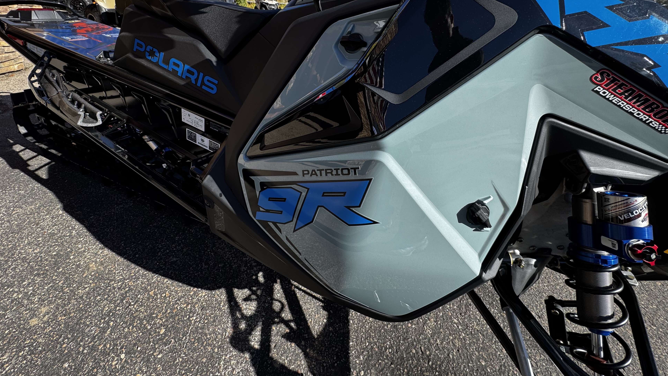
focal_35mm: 16
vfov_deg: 65.2
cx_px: 332
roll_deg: -2.7
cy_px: 123
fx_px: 283
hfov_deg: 99.4
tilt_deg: -23.0
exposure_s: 1/700
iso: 50
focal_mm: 2.22
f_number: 2.2
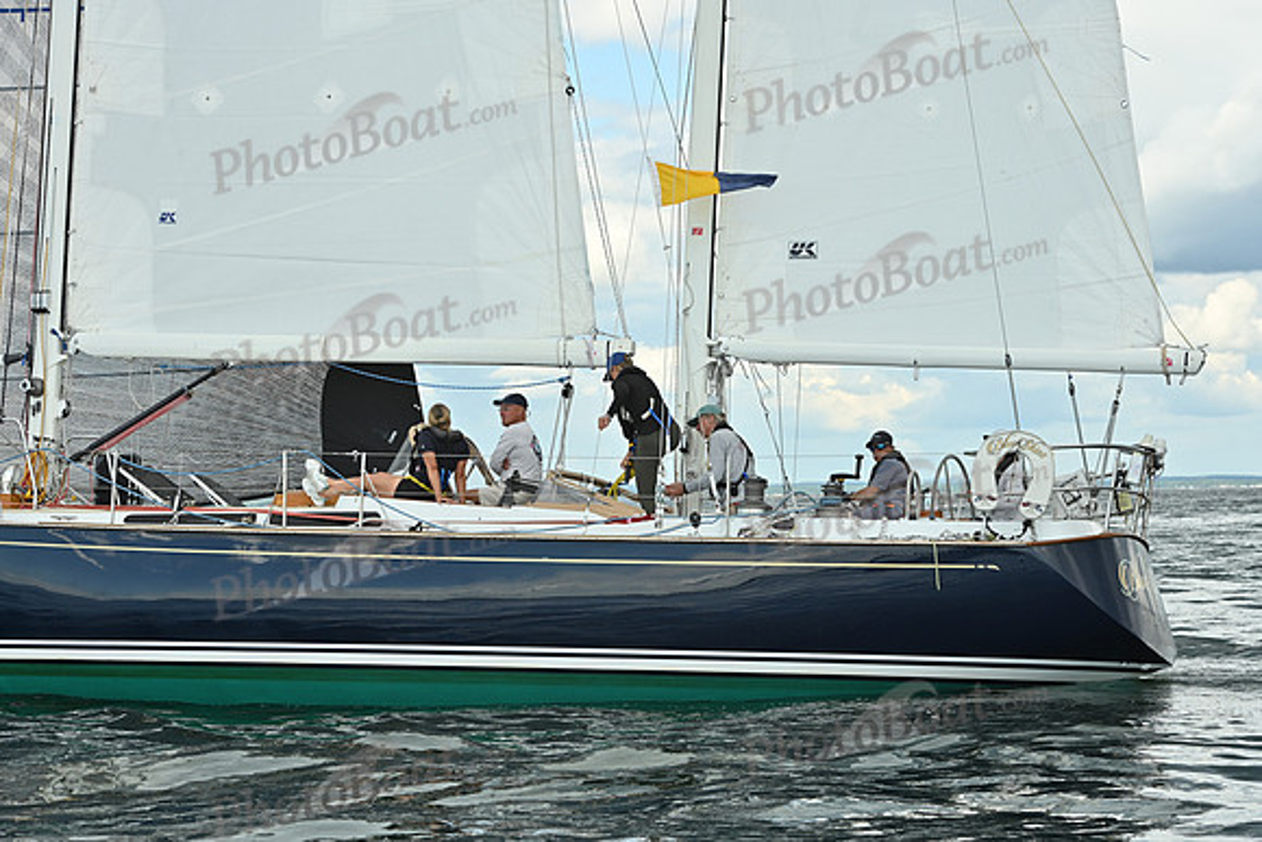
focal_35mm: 86
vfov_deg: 15.9
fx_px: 3015
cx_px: 631
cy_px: 421
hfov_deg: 23.6
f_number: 6.3
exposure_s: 1/800
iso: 250
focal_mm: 86
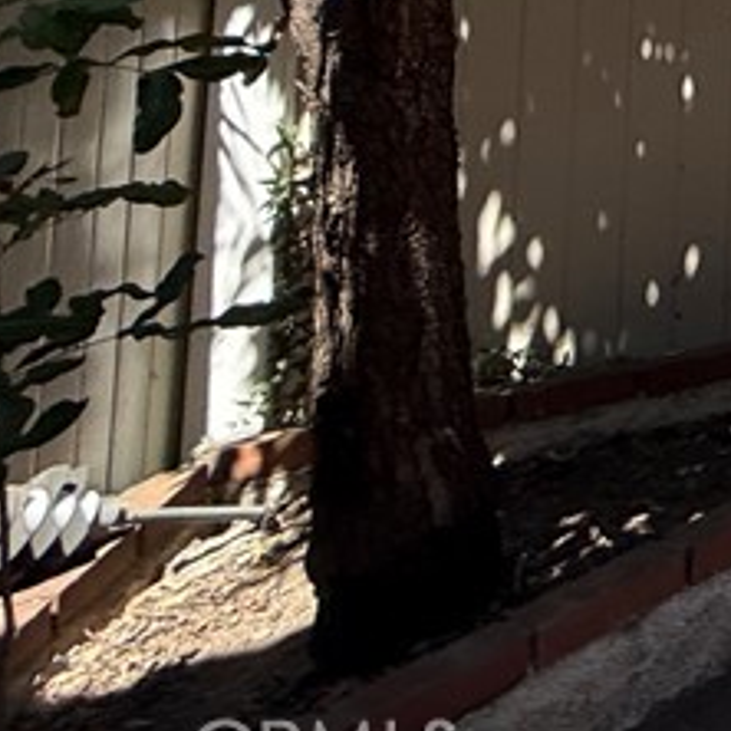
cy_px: -468
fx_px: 1362
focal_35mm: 57
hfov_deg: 16.7
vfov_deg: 22.4
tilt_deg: +8.6
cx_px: 1633
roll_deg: +2.3
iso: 64
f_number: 2.2
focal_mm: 2.22
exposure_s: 1/742
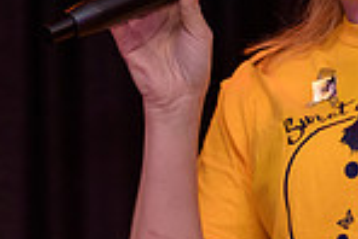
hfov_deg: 4.4
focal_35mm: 469
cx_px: 230
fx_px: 4668
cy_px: 4
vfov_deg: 2.9
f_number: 4
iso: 2000
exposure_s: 1/125
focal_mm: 120
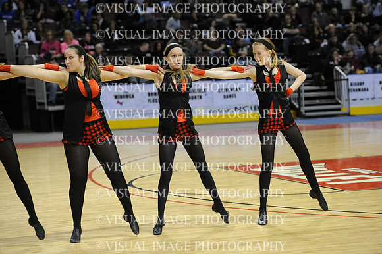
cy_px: 127
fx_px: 1188
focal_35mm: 112
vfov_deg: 12.2
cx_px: 191
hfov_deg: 18.3
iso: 5000
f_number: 3.2
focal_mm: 112
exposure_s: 1/640
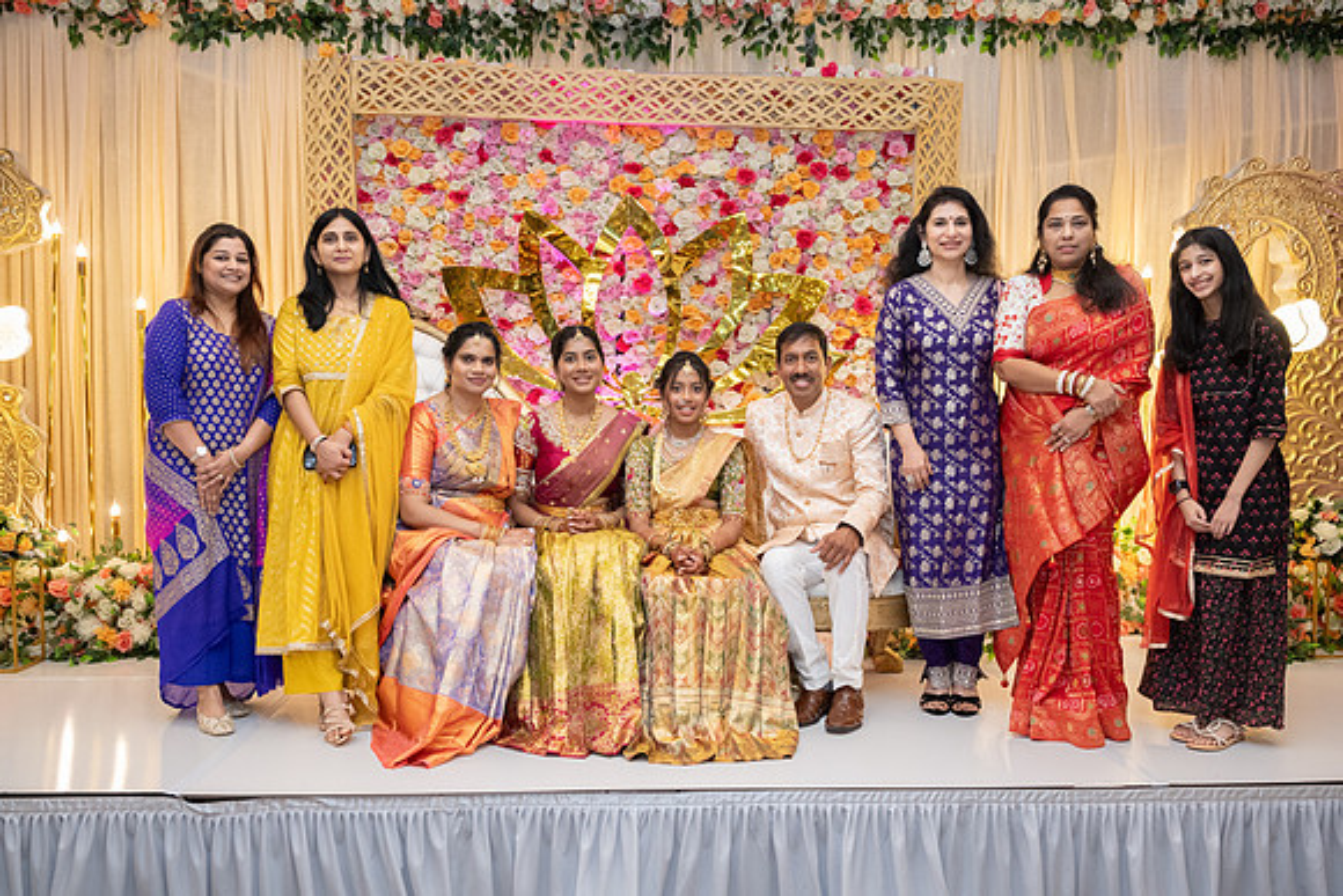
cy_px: 448
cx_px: 672
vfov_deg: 41.0
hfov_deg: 58.6
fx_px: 1197
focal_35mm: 32
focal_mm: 31.5
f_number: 4.5
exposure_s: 1/160
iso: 1600
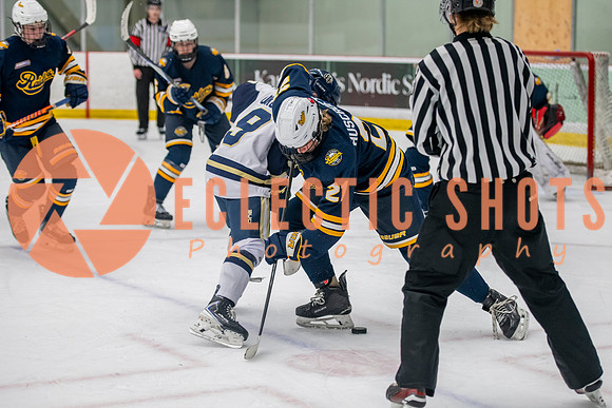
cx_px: 317
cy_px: 233
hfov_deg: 20.0
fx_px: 1736
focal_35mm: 102
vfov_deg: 13.4
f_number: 3.2
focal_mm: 86
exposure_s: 1/640
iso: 2000
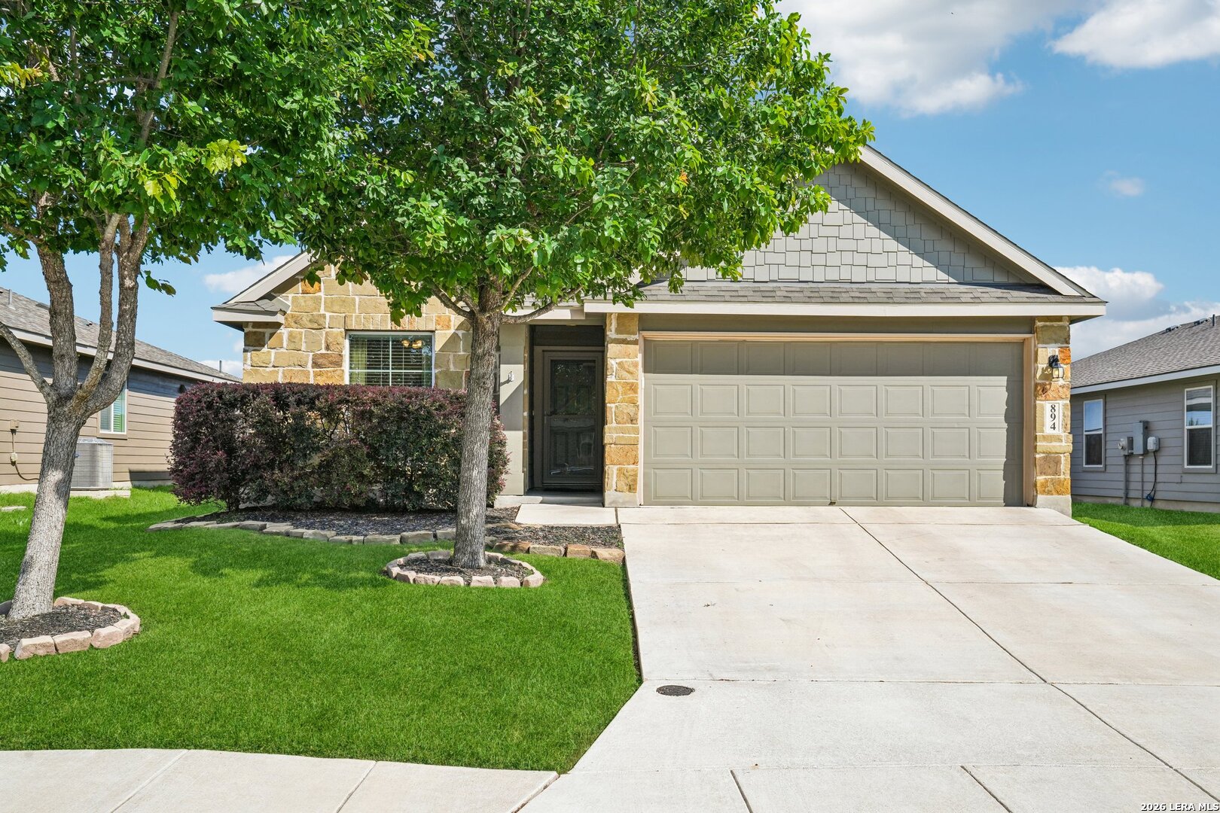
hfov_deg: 58.7
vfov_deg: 41.1
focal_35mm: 32
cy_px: 406
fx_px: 1084
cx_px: 610
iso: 200
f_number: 8
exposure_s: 1/500
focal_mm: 32
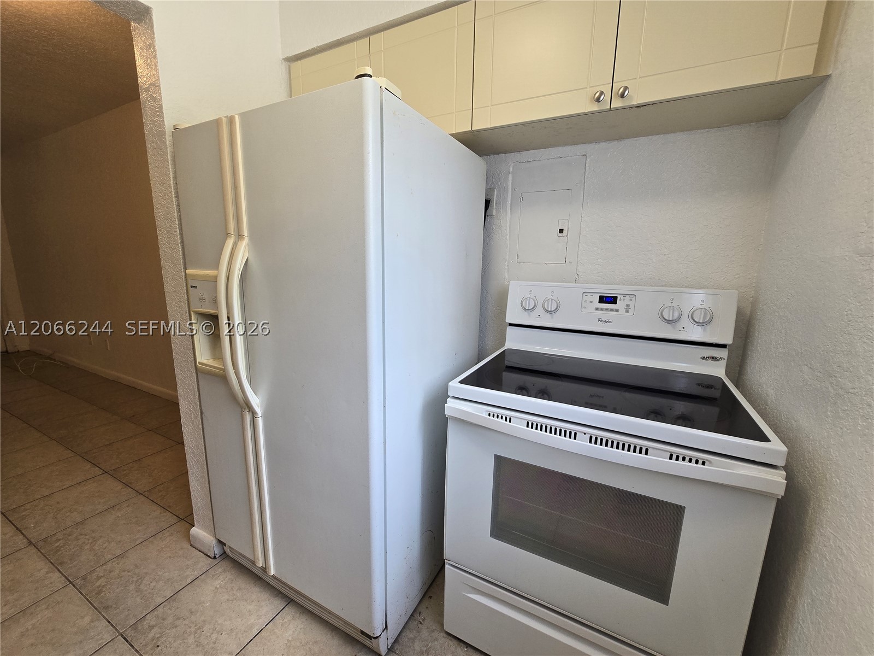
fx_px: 328
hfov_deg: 106.2
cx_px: 437
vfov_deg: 89.9
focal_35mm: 13
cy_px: 328
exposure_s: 1/120
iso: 80
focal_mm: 2.2
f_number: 2.2
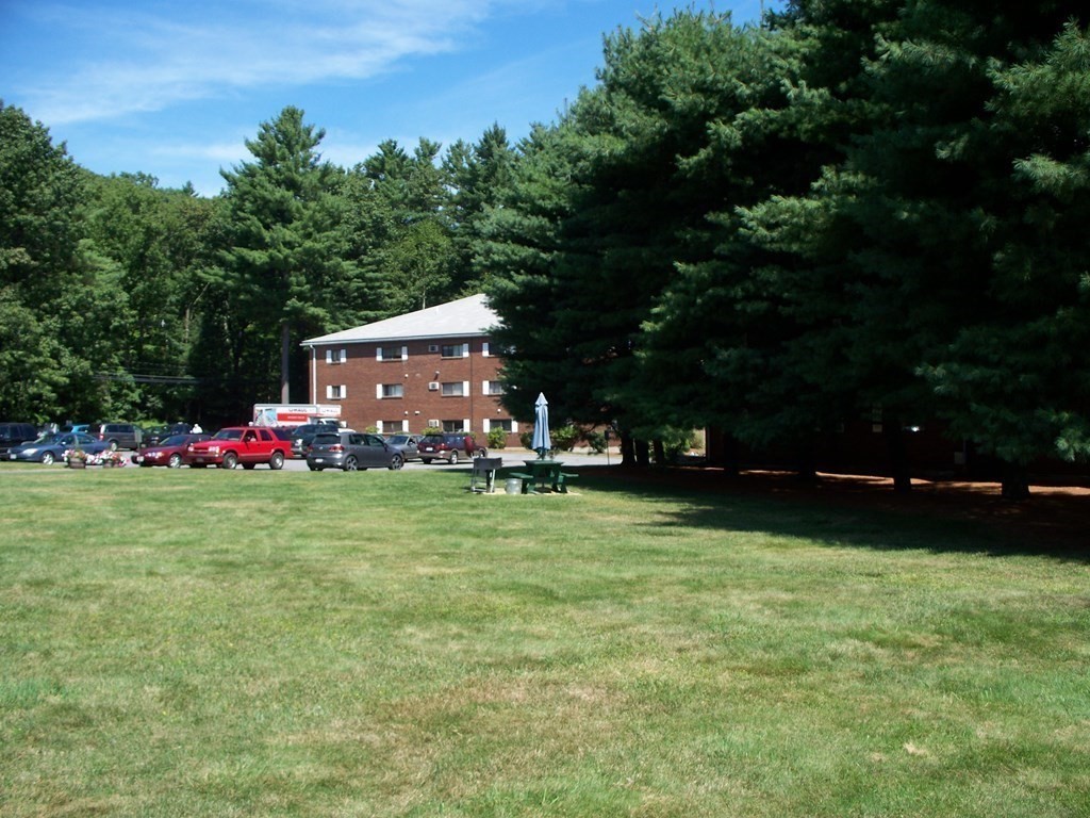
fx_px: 1134
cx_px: 545
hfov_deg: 51.4
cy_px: 409
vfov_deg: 39.7
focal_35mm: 36
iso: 64
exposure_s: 1/640
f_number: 2.8
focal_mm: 7.54
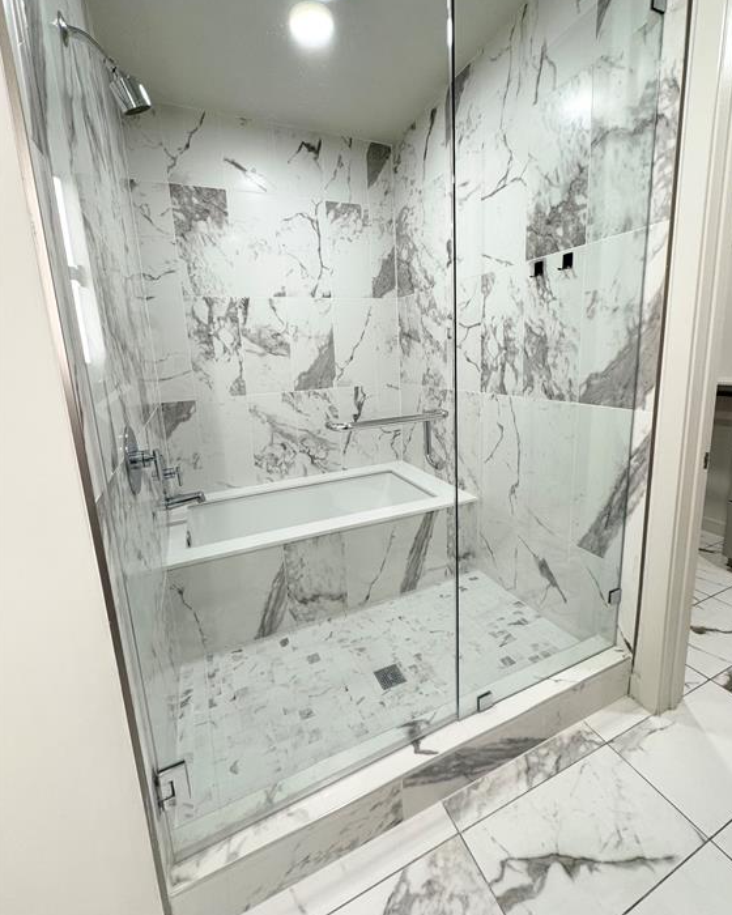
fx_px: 406
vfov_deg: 96.6
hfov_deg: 84.0
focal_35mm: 15
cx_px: 371
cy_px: 422
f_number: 2.2
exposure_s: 1/120
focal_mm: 2.22
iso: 160
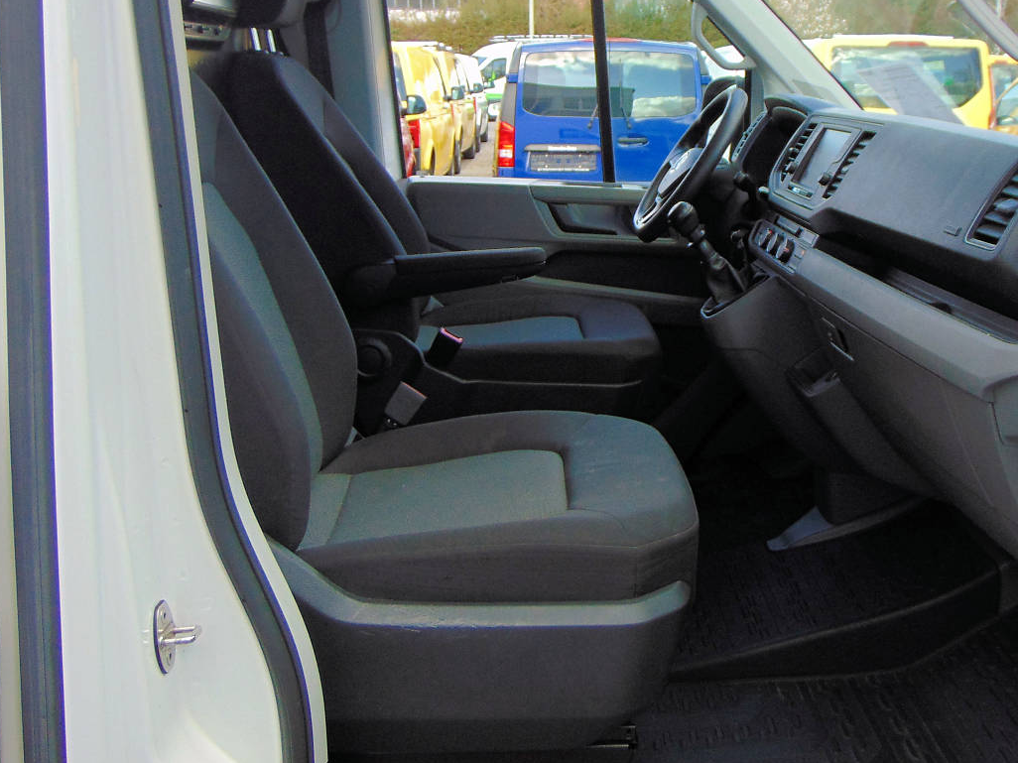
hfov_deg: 47.8
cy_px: 298
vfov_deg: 36.6
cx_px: 573
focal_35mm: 39
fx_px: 1147
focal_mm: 4.5
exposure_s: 1/200
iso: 80
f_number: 3
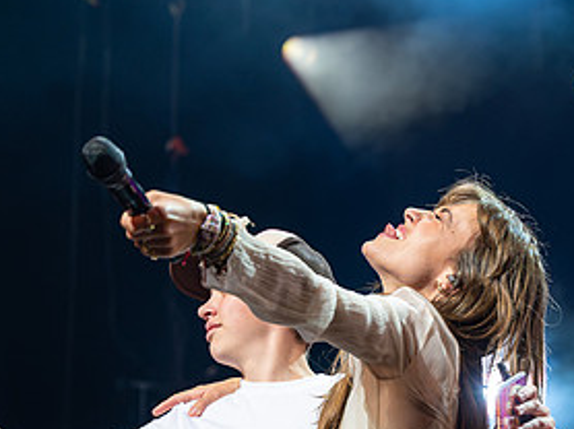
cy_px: 443
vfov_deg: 7.7
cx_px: 428
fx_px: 3164
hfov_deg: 10.3
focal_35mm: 191
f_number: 2.8
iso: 400
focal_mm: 70
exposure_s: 1/250
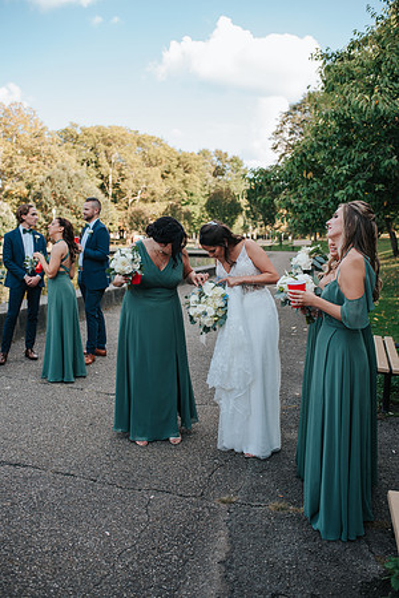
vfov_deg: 54.4
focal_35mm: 35
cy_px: 299
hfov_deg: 37.9
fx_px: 582
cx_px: 200
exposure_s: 1/800
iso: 320
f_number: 3.2
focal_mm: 35
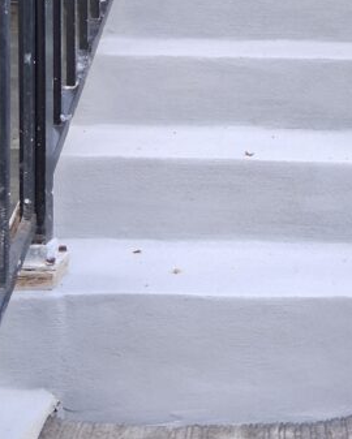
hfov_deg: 19.3
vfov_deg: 23.8
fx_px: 1002
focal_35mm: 77
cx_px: 355
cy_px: 14
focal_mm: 3.98
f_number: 1.8
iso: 320
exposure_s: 1/100
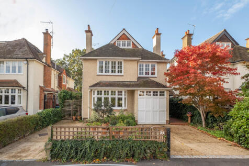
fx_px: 104
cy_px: 83
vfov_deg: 77.3
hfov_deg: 100.4
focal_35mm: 15
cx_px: 124
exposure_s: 1/200
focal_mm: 10
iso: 400
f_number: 6.4
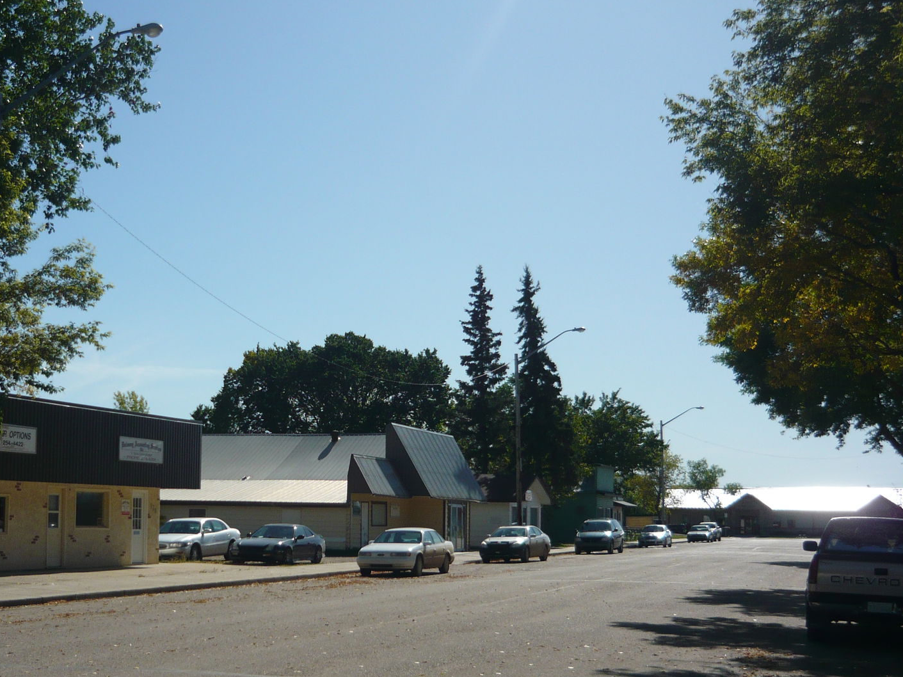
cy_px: 397
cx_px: 318
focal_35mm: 49
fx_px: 1278
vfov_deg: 29.6
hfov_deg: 38.6
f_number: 8
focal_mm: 6
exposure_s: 1/320
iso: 100
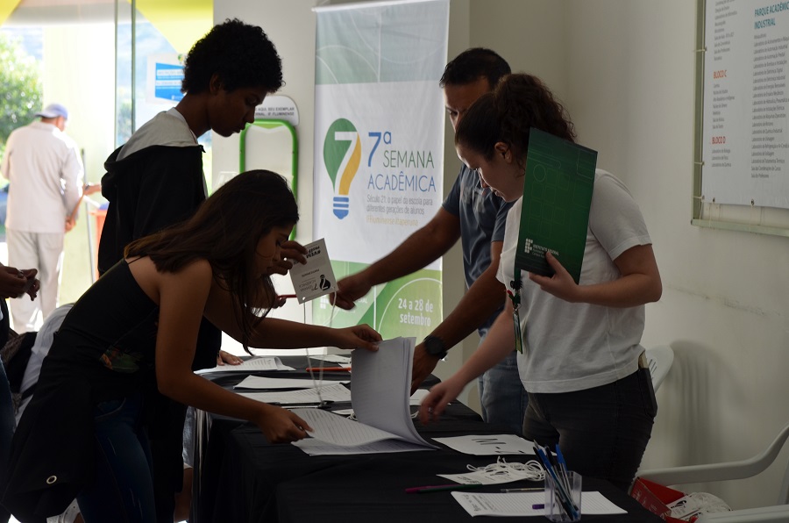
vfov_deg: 16.5
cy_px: 262
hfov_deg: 24.7
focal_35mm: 82
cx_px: 394
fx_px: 1804
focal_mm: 55
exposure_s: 1/80
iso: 200
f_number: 4.5
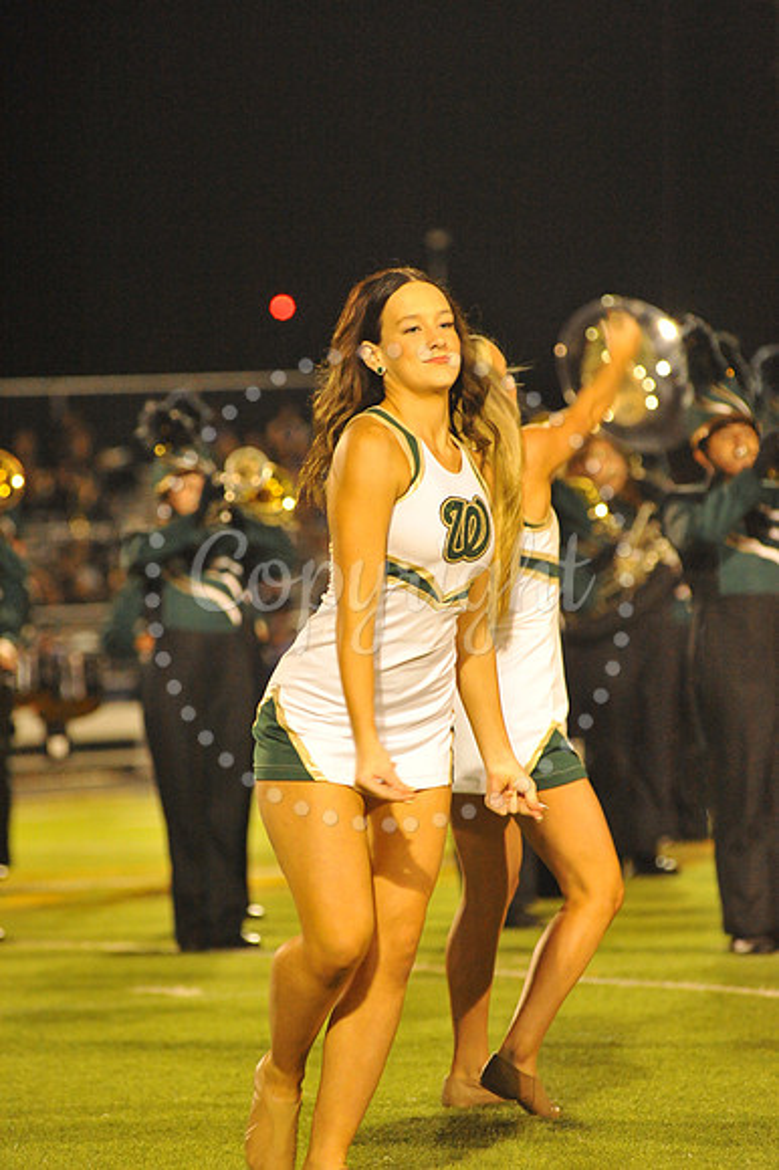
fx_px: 6499
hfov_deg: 6.9
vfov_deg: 10.3
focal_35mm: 200
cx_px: 390
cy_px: 585
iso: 6400
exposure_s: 1/200
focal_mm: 200
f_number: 5
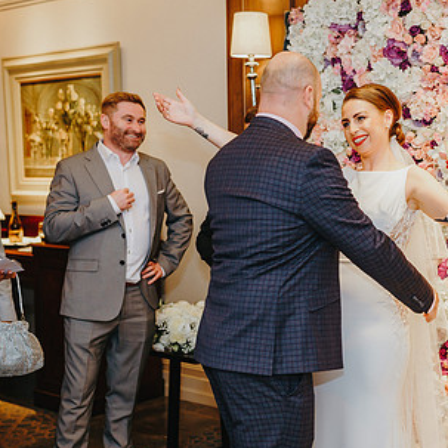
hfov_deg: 29.5
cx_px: 345
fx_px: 835
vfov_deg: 30.0
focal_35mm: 57
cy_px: 233
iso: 1000
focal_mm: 35
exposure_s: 1/200
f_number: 2.2
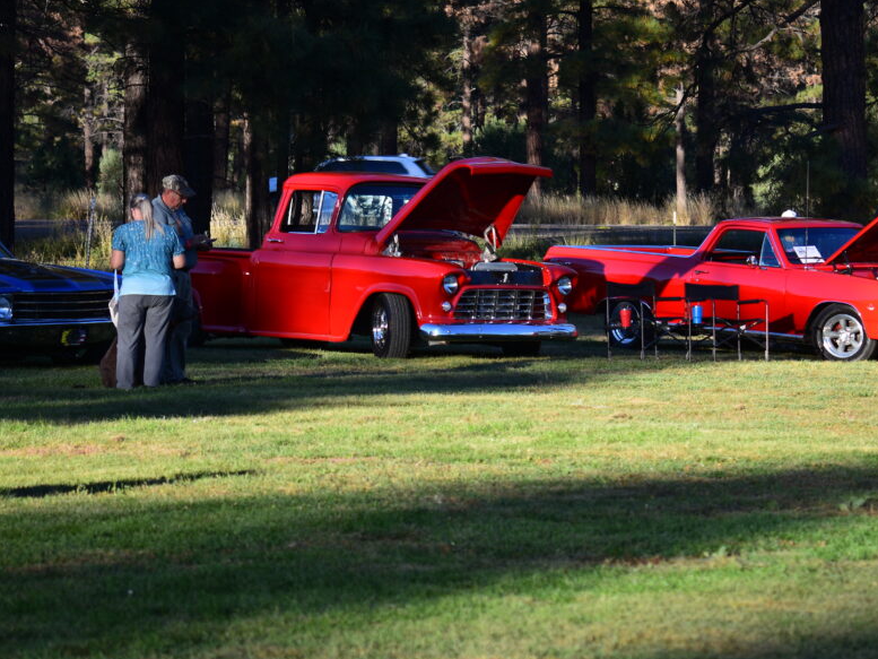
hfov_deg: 10.4
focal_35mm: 190
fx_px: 4820
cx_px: 577
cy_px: 302
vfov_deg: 7.8
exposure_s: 1/320
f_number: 4.5
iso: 100
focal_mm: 100
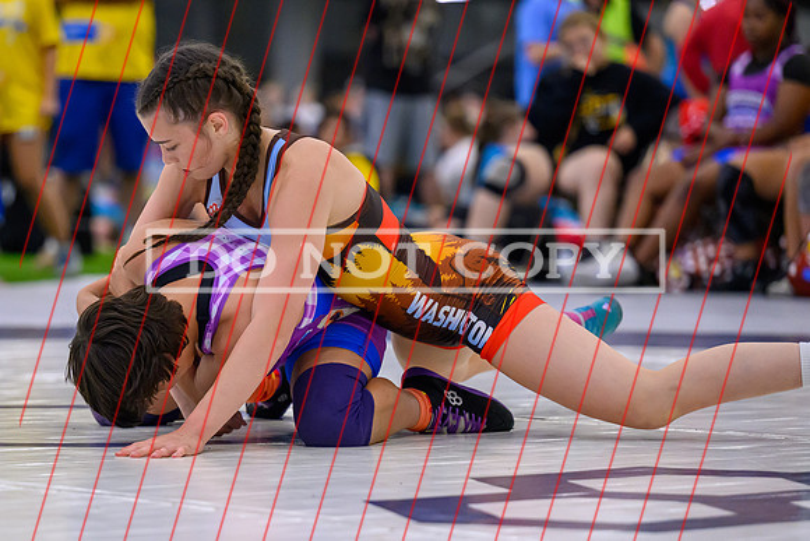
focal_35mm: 185
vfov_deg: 7.4
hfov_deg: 11.1
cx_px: 259
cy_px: 312
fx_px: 4156
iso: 6400
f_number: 2.8
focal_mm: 135
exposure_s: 1/800
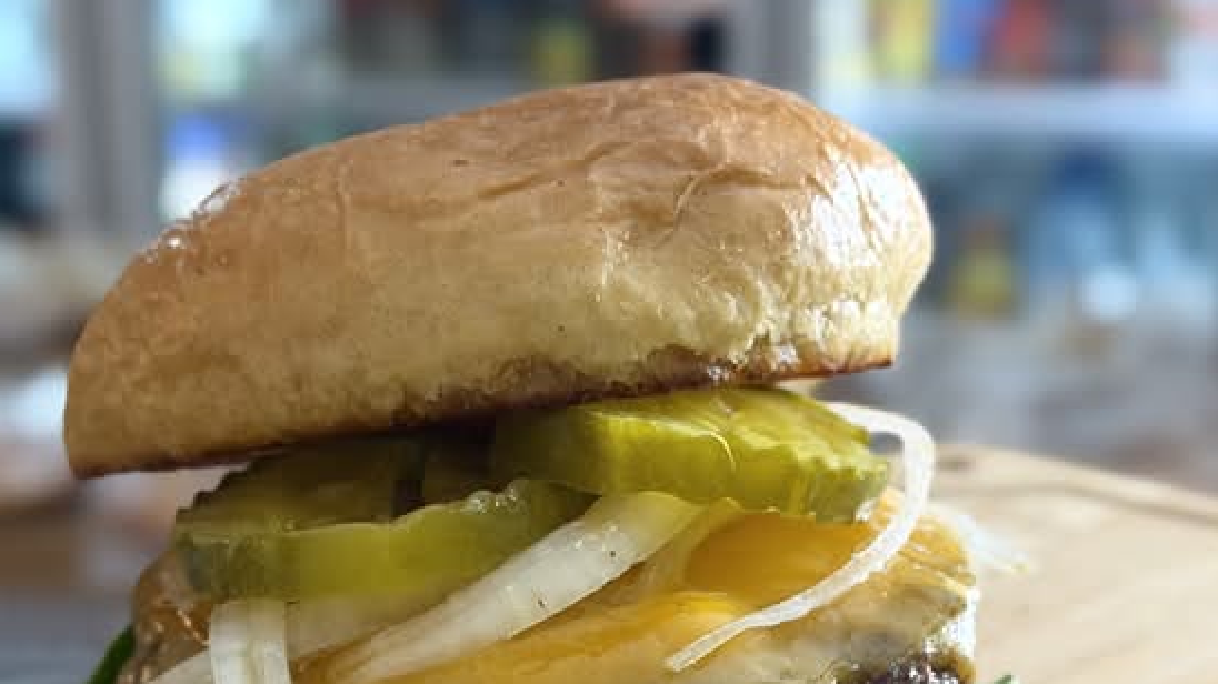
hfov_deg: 30.2
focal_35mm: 70
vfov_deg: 17.0
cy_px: 618
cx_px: 609
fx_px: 2260
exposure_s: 1/60
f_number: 1.78
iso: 200
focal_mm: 6.76
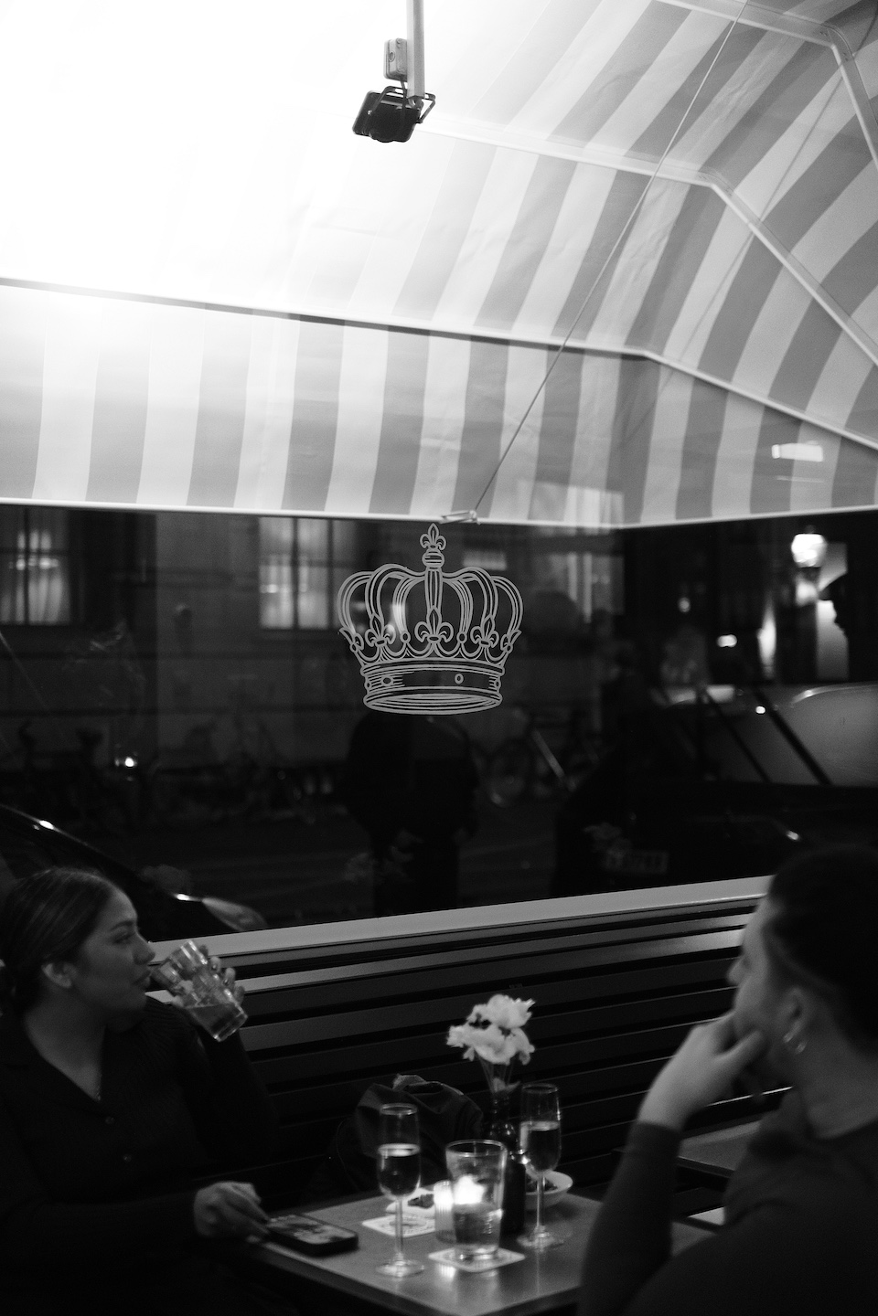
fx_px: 1939
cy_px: 658
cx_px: 439
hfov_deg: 25.5
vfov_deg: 37.5
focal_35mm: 53
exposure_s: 1/60
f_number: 1.4
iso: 1600
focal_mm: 35
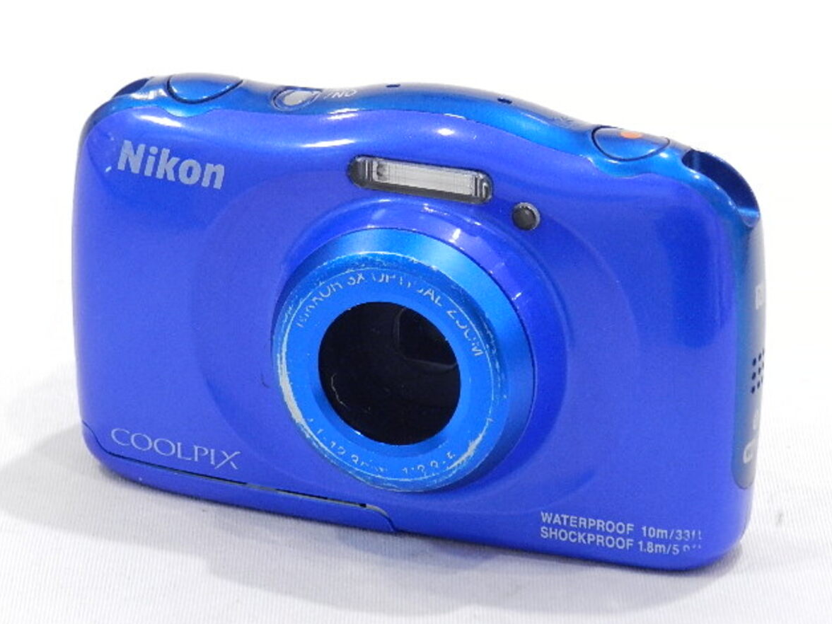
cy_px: 311
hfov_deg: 13.3
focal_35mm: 148
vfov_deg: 10.0
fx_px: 3557
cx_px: 412
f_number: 5.1
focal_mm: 25.7
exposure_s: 1/30
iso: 800
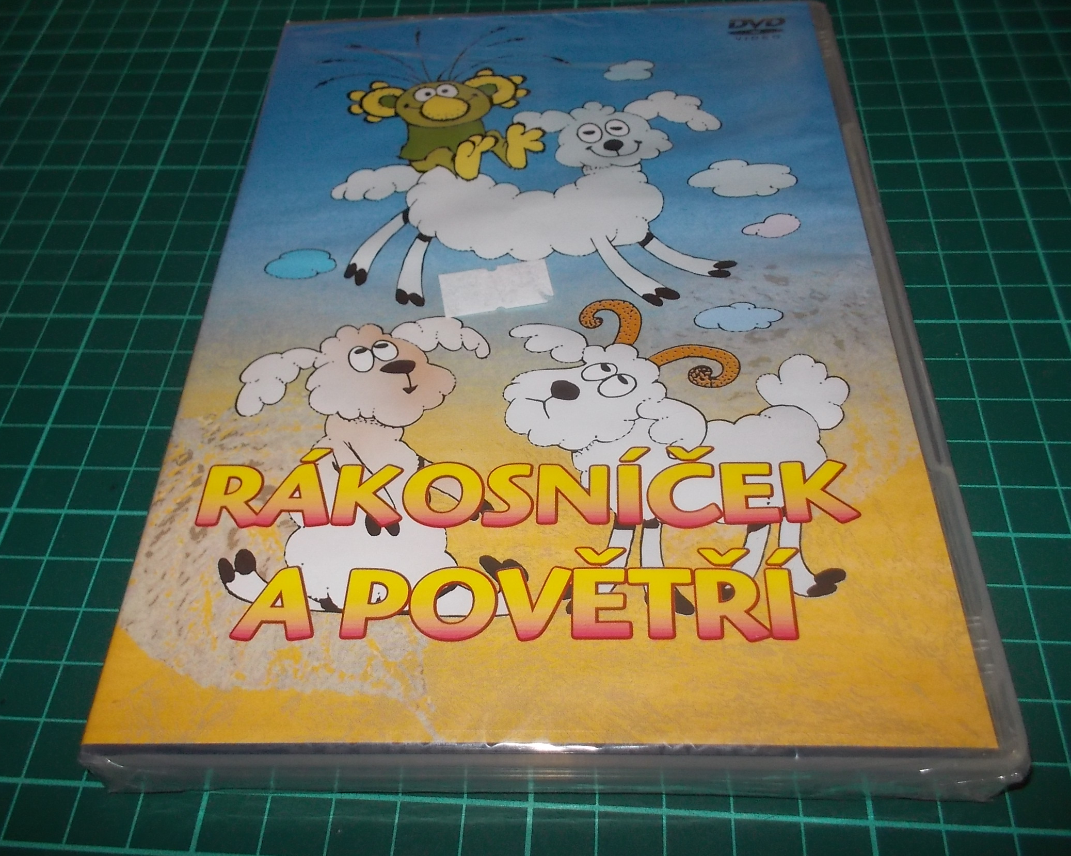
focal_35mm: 31
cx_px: 521
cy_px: 431
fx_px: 983
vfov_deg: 47.1
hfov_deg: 57.2
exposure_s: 1/30
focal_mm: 4.1
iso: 200
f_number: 3.3
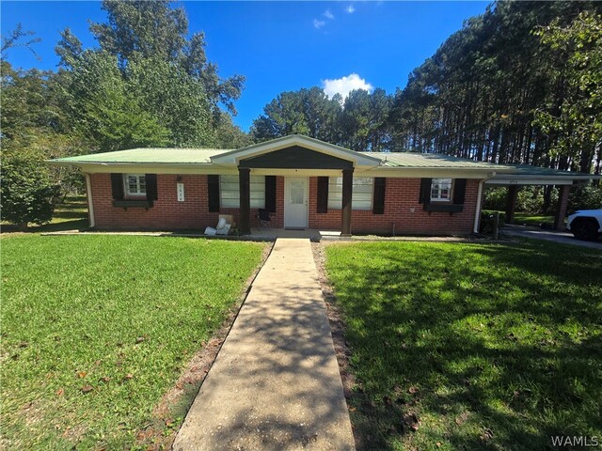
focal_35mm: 13
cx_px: 301
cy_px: 226
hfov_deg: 106.2
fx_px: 226
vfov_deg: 89.9
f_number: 2.2
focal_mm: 2.2
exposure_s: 1/1154
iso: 50
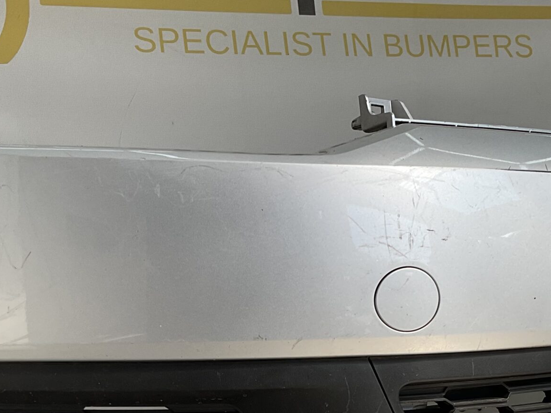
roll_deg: +2.4
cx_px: 329
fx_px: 1019
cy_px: 425
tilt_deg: -7.8
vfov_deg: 22.0
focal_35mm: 64
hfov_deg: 30.2
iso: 16
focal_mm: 3
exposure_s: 1/635
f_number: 1.8
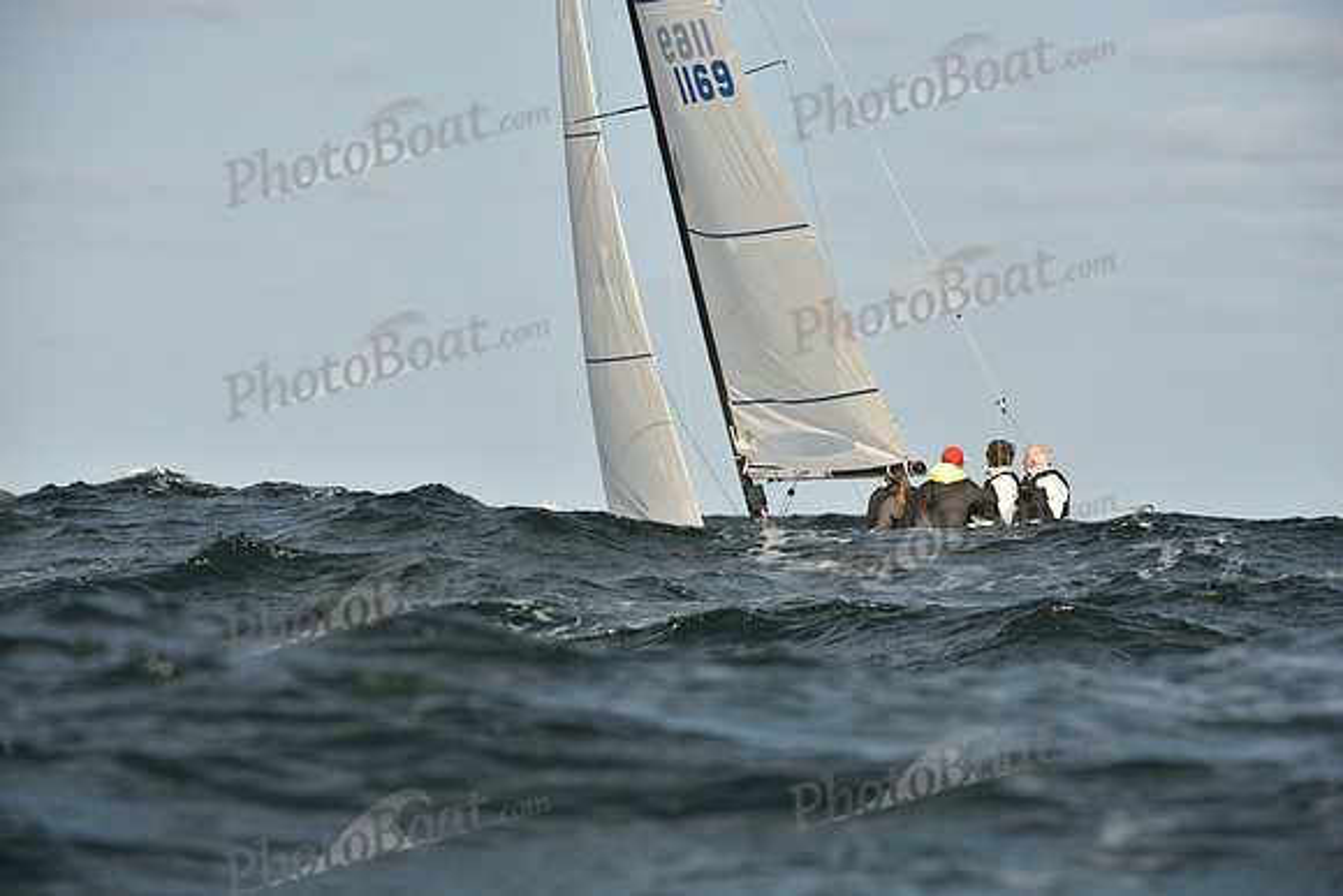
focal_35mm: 220
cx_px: 672
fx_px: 8209
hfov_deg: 9.4
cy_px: 448
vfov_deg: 6.2
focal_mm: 220
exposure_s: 1/1600
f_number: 7.1
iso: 320
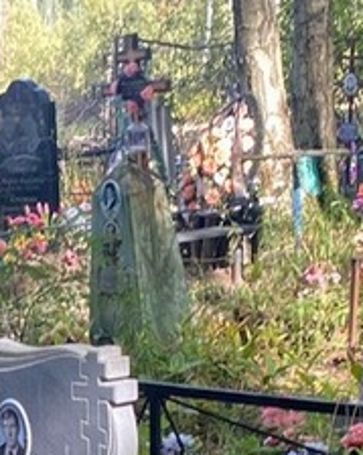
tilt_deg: -20.2
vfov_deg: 15.8
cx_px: -59
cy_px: 581
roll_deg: +0.6
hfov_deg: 13.0
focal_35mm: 116
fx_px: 1559
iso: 50
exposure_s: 1/122
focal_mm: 4.25
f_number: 1.8
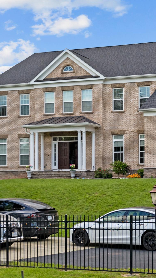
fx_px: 596
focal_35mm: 81
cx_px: 103
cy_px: 139
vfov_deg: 26.2
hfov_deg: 14.9
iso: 500
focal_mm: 34
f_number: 8
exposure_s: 1/400
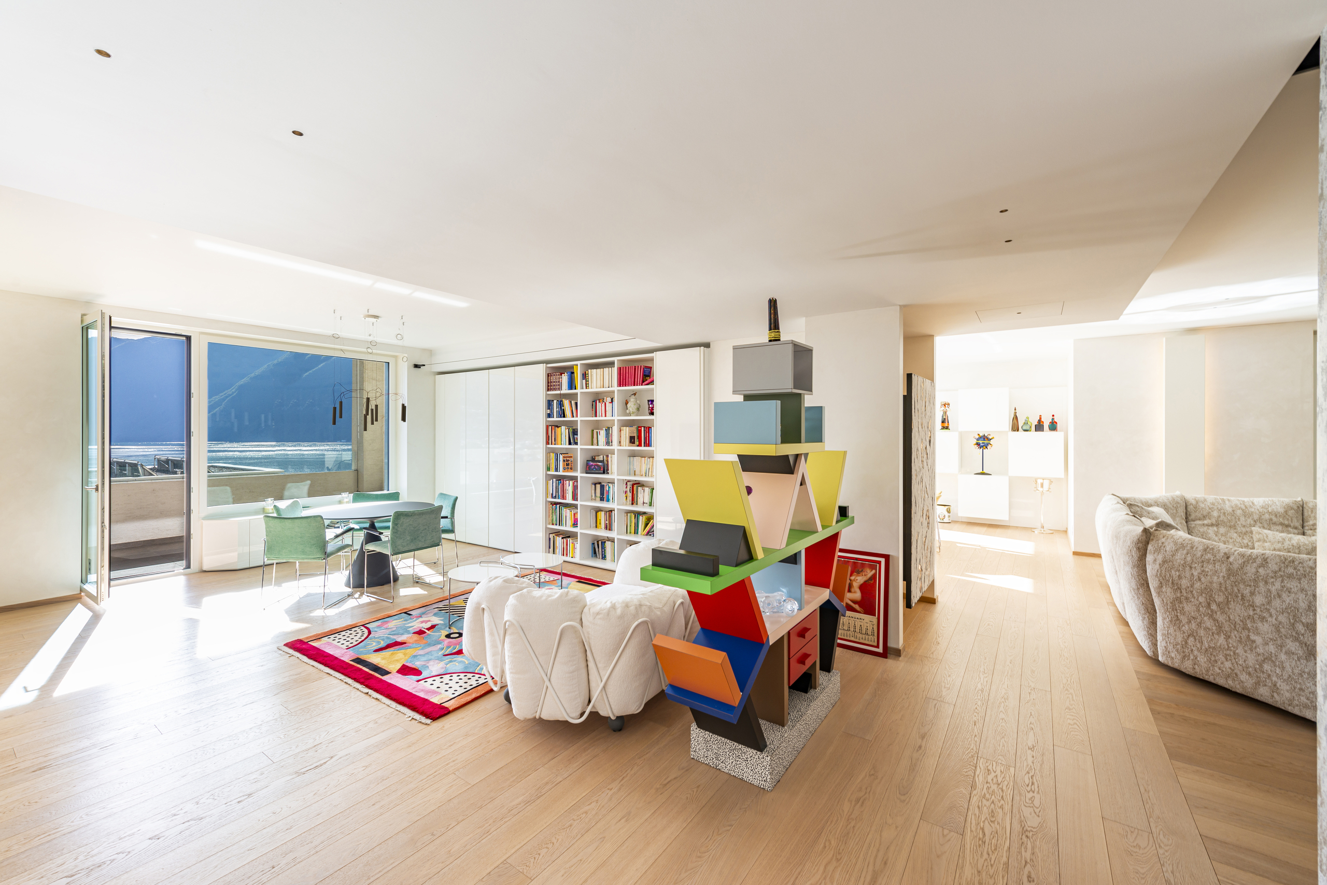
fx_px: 516
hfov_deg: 104.3
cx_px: 664
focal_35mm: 14
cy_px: 442
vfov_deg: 81.2
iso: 100
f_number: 9
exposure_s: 1/10
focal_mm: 14
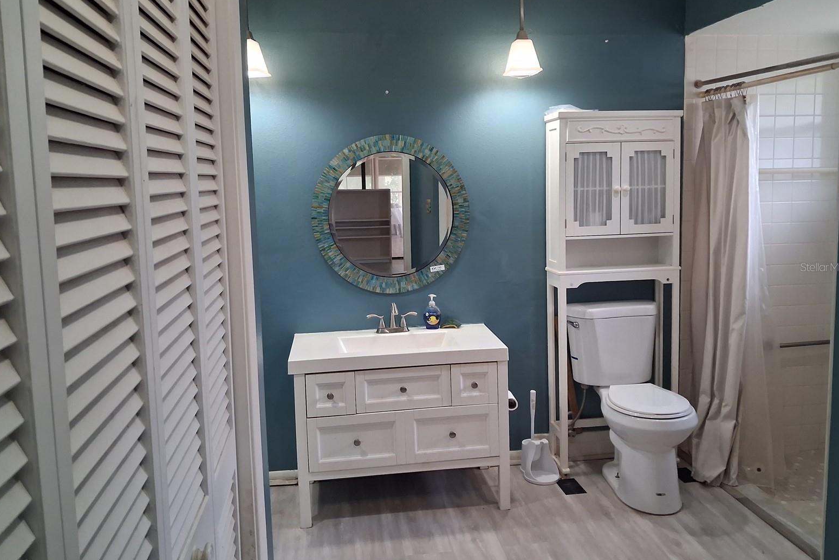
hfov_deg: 63.7
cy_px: 267
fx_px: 676
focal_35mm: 29
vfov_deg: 45.0
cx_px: 418
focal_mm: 4
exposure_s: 1/100
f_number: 1.8
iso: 400
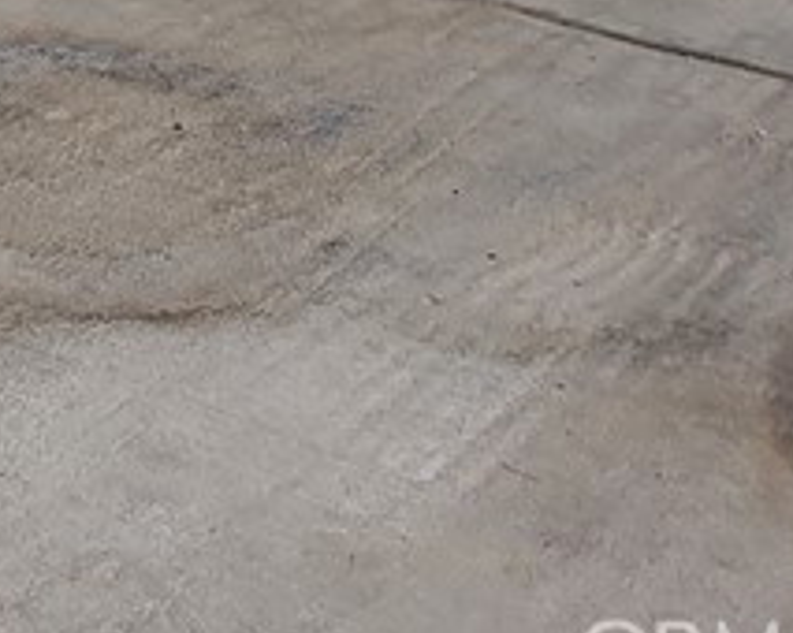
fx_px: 2861
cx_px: -477
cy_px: -722
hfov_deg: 14.5
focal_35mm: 122
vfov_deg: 11.2
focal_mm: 4.3
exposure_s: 1/4177
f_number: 2.4
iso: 50
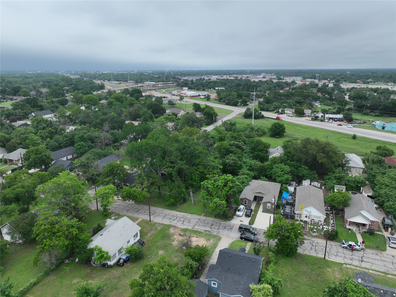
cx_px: 198
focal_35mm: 24
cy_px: 148
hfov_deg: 71.6
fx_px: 274
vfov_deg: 56.8
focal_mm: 12.29
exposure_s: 1/1250
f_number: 2.8
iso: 100
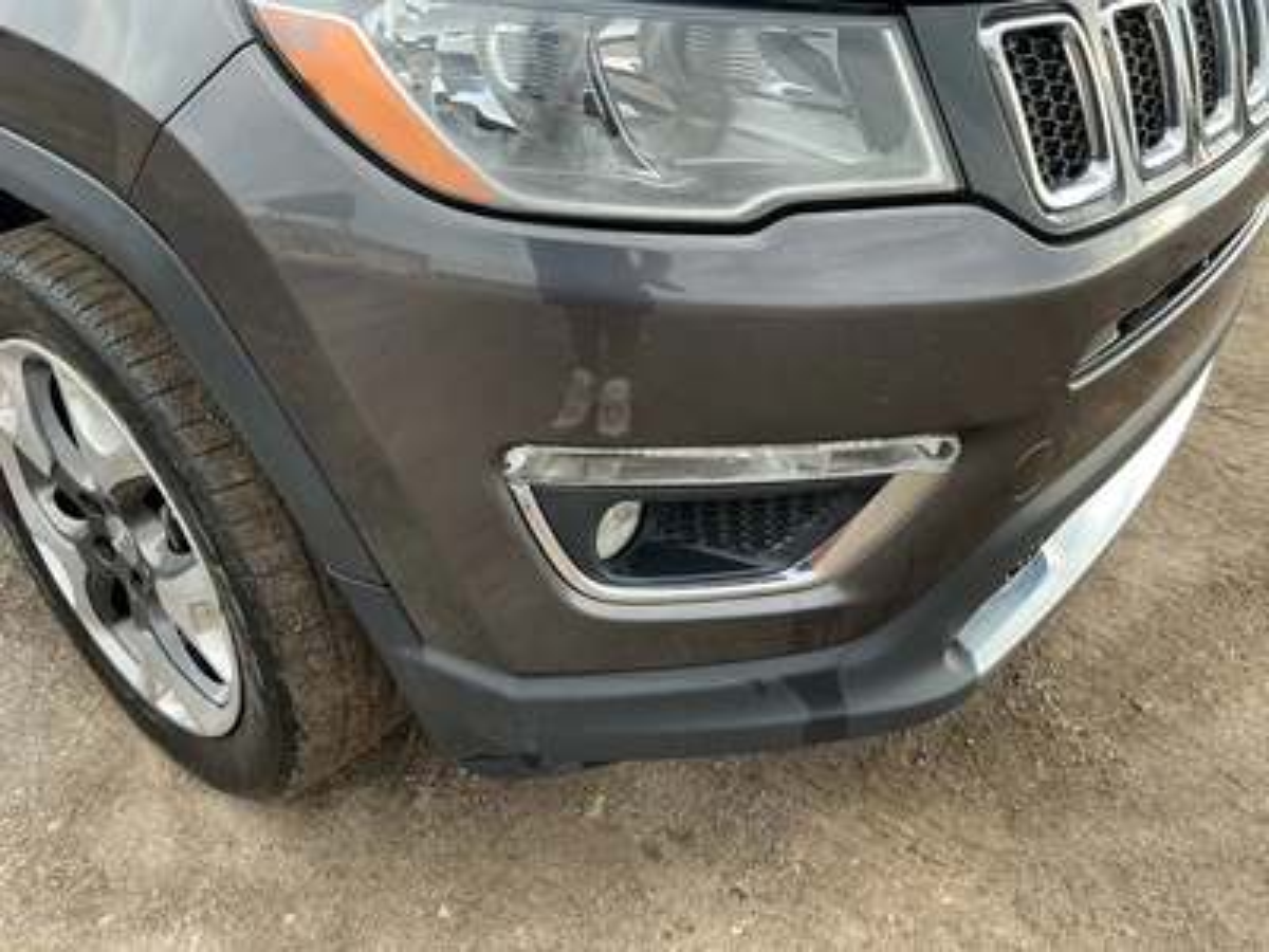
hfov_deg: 63.4
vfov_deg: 49.7
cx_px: 634
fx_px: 1026
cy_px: 476
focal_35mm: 28
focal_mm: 3
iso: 64
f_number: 1.8
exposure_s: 1/83
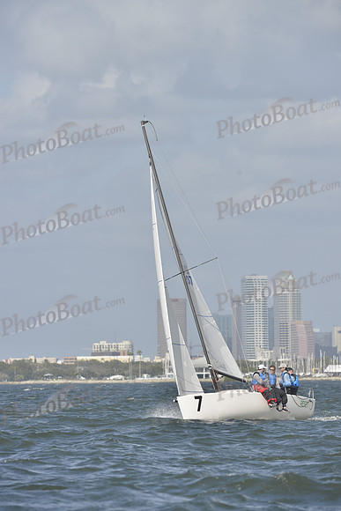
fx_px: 4260
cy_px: 256
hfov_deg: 4.6
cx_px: 170
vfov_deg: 6.9
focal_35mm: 300
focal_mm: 300
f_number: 9
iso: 400
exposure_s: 1/1250
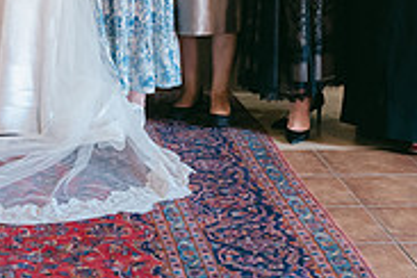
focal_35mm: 111
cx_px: 23
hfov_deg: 18.1
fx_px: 1286
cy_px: -115
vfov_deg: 11.9
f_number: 4
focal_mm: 35
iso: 2500
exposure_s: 1/125
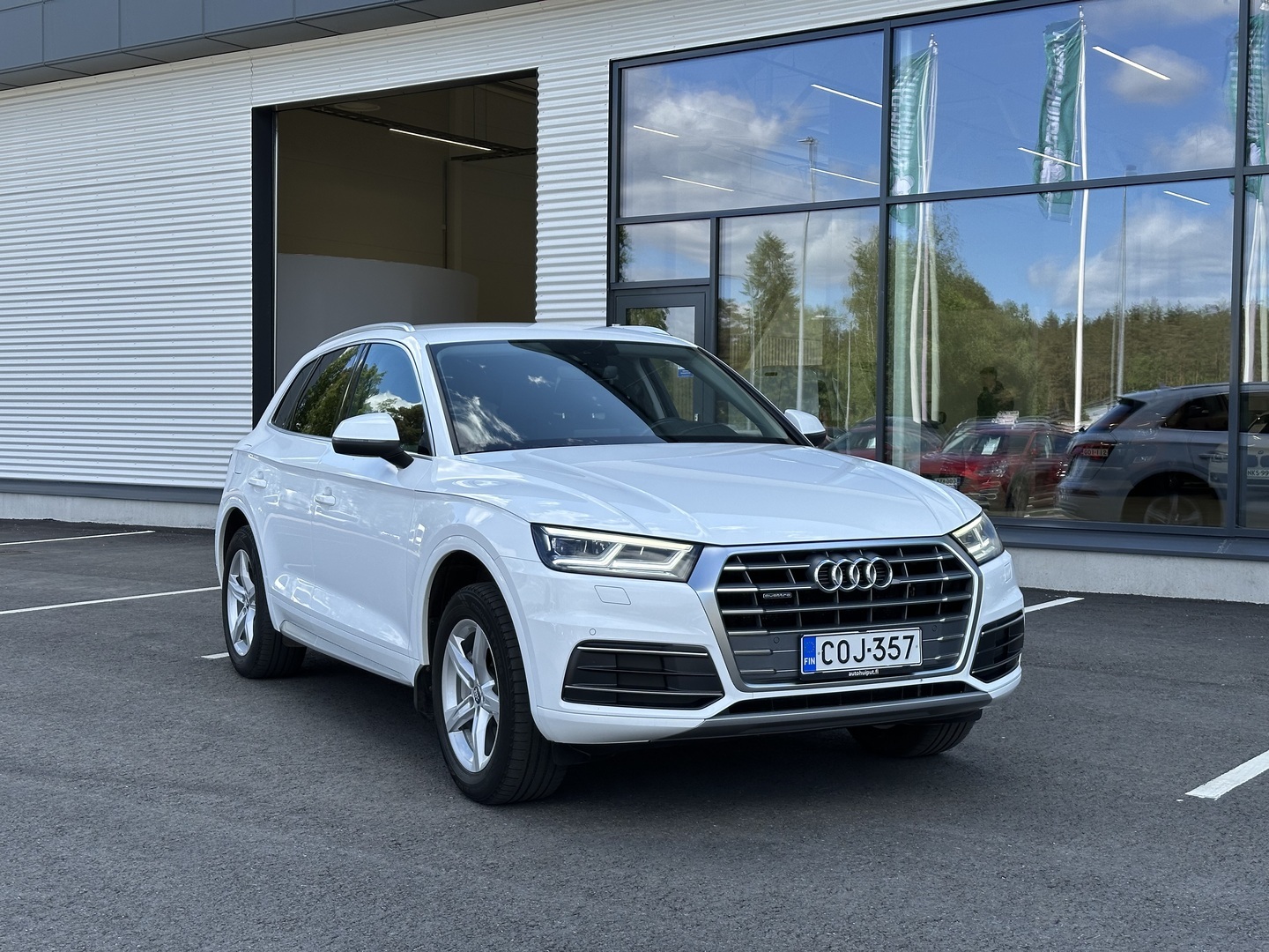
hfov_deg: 39.7
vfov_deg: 30.3
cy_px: 476
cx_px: 634
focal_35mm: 48
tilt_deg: -0.9
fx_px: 1760
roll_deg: -0.3
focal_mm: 6.86
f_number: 1.78
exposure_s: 1/1565
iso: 64
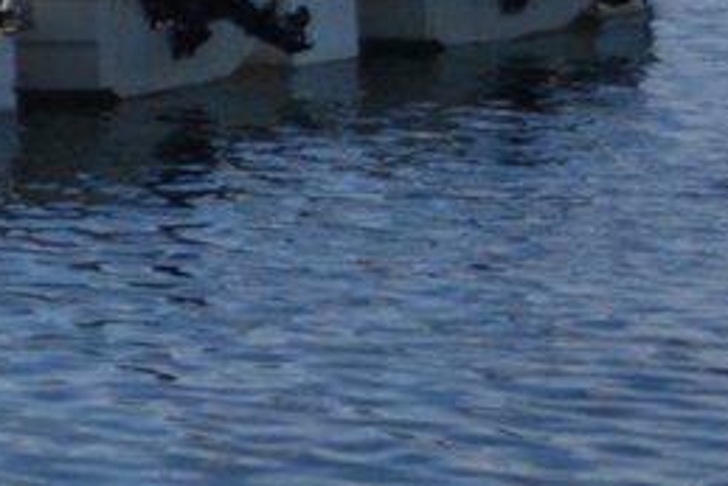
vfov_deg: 5.2
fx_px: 5341
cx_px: -1207
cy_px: 65
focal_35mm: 264
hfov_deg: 7.2
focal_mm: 30
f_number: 5.6
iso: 400
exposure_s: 1/4000
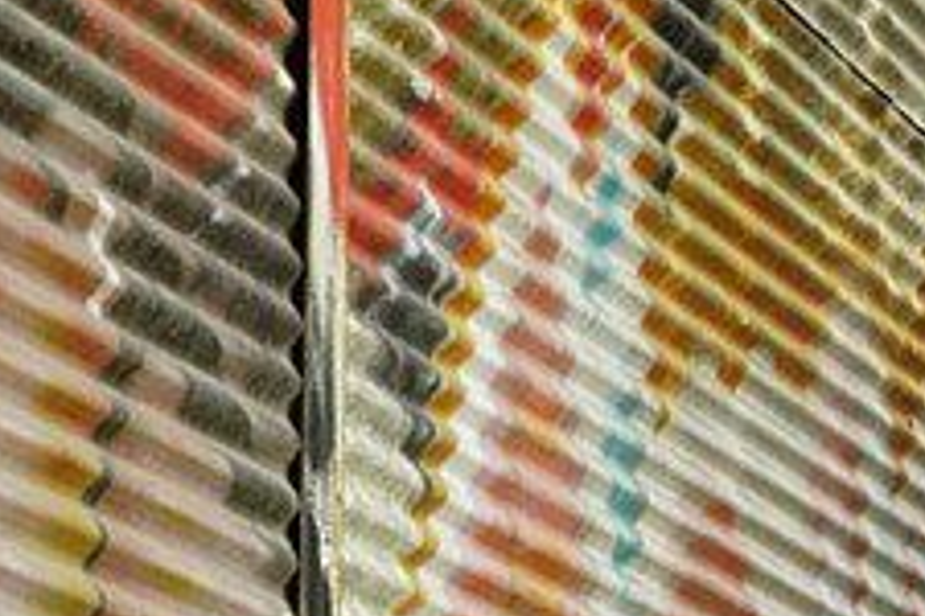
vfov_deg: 3.8
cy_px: 1349
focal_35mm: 356
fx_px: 9147
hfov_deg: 5.5
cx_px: 2615
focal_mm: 50
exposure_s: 1/80
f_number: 5
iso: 100
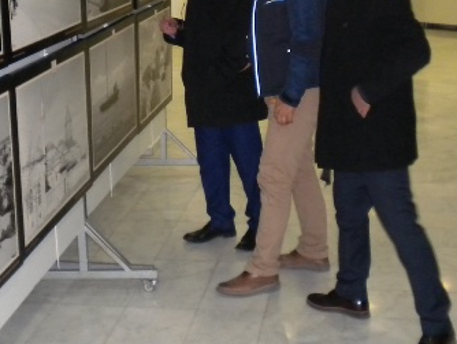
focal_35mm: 67
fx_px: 885
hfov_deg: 28.9
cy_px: 69
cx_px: 192
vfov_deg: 21.7
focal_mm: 6.3
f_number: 3.1
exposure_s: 1/30
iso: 400
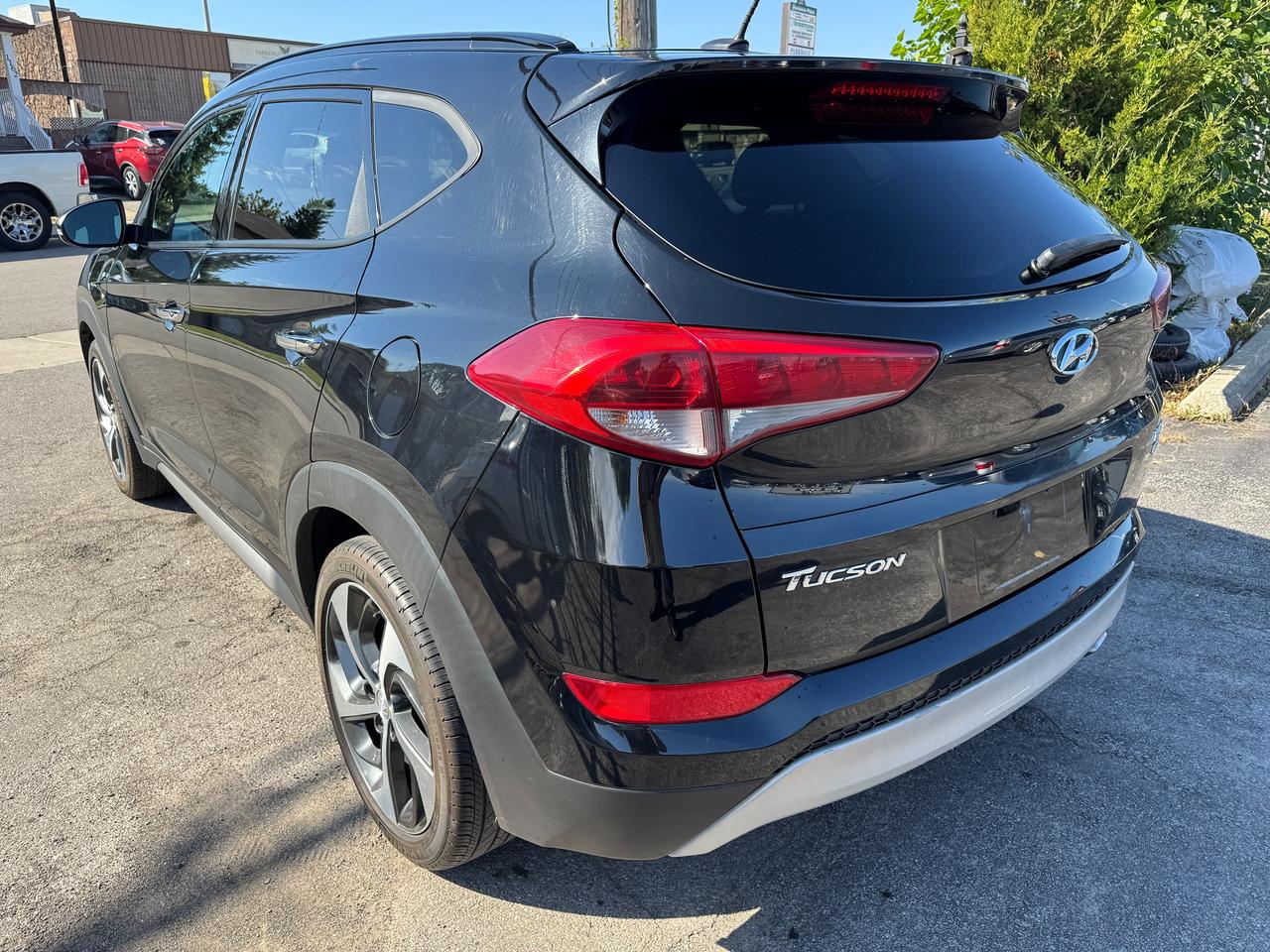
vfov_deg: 56.8
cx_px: 635
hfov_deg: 71.6
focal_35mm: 24
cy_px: 476
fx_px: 881
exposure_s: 1/980
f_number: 1.78
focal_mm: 6.76
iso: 80
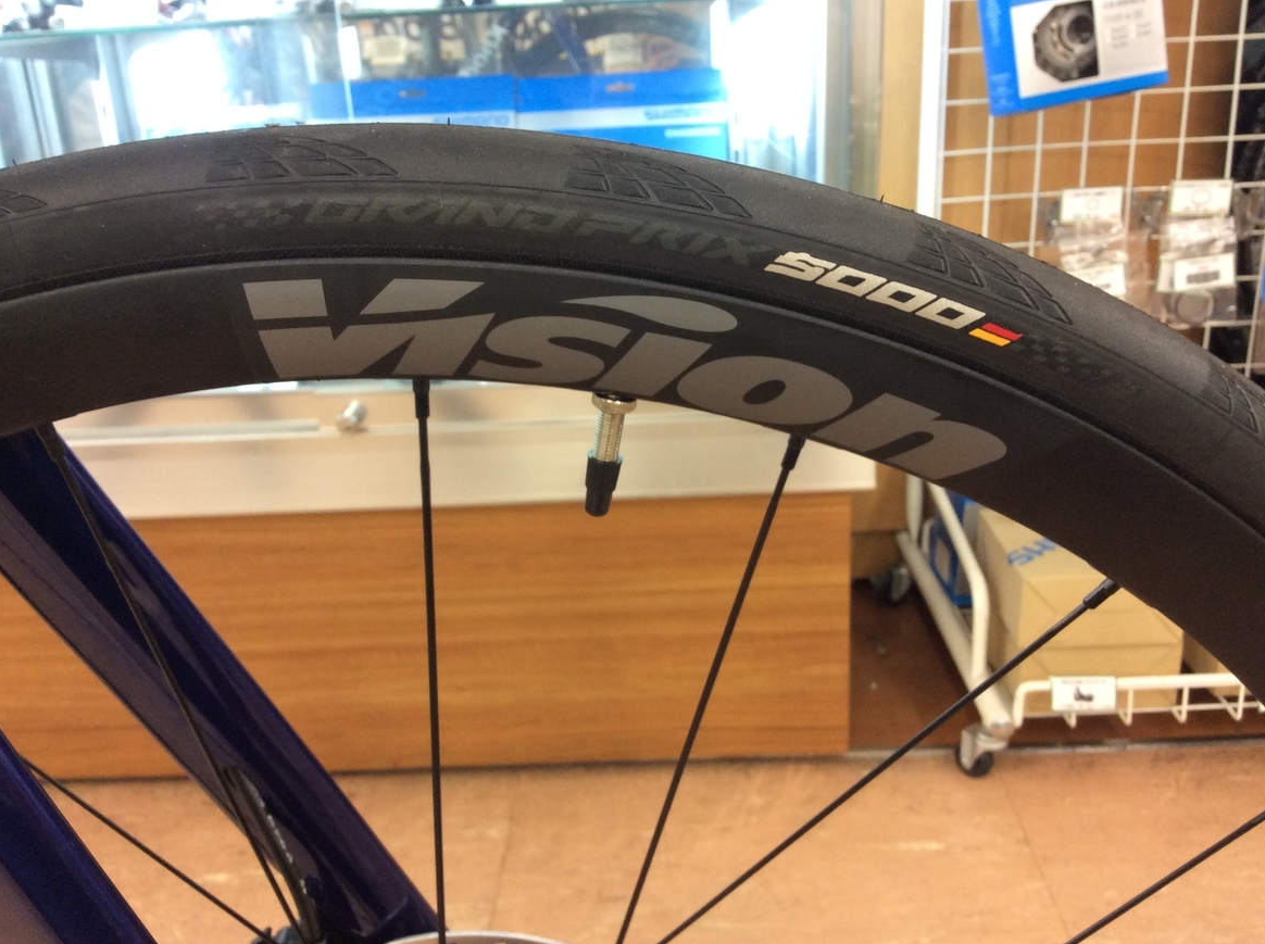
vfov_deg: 42.8
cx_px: 629
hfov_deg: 55.4
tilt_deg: -20.9
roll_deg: +4.9
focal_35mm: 33
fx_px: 1204
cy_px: 460
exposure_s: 1/24
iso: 100
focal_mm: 3.3
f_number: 2.4
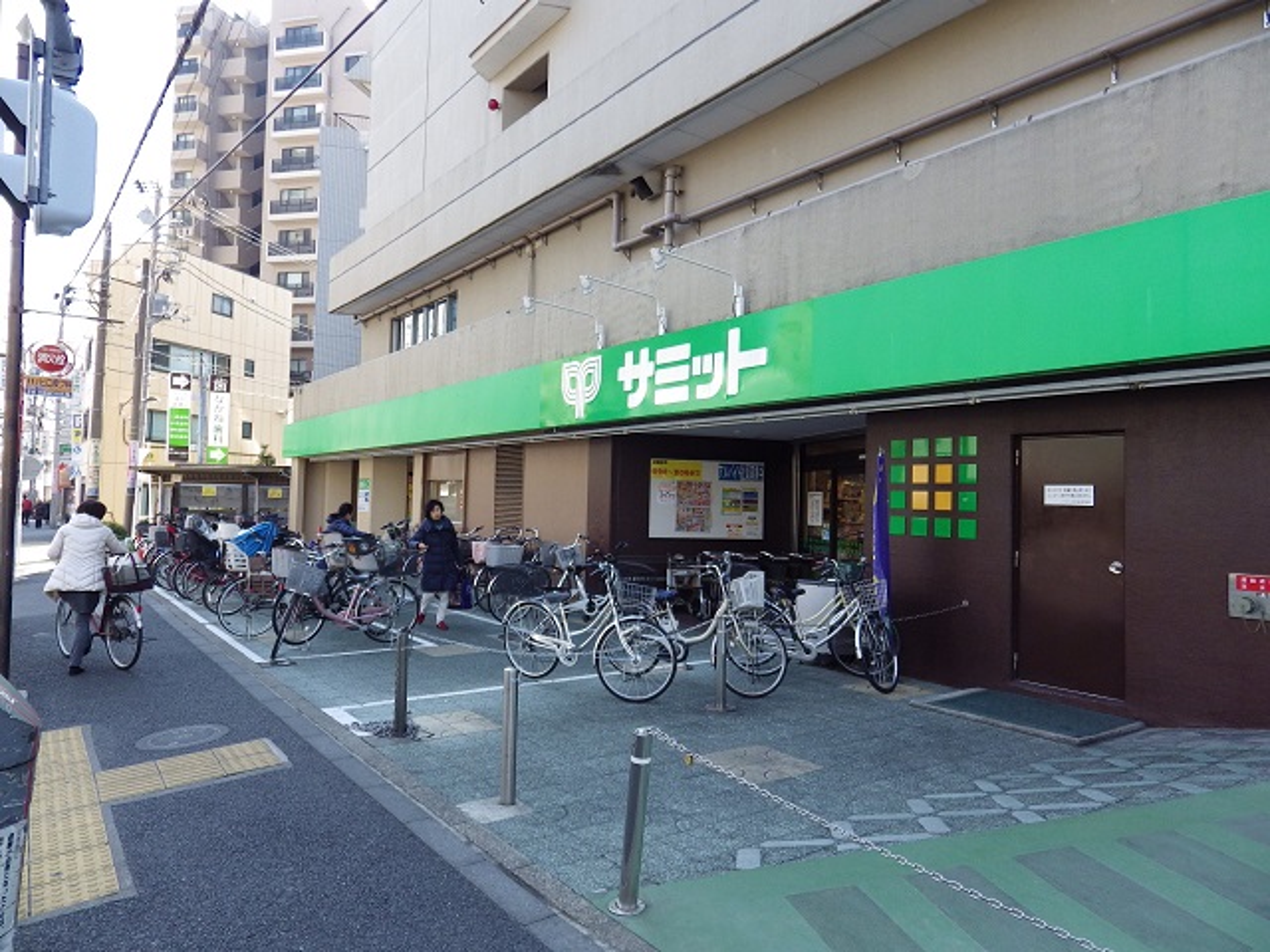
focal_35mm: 22
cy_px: 476
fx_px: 807
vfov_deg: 61.1
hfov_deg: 76.4
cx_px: 635
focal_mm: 4
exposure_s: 1/200
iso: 100
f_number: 3.1
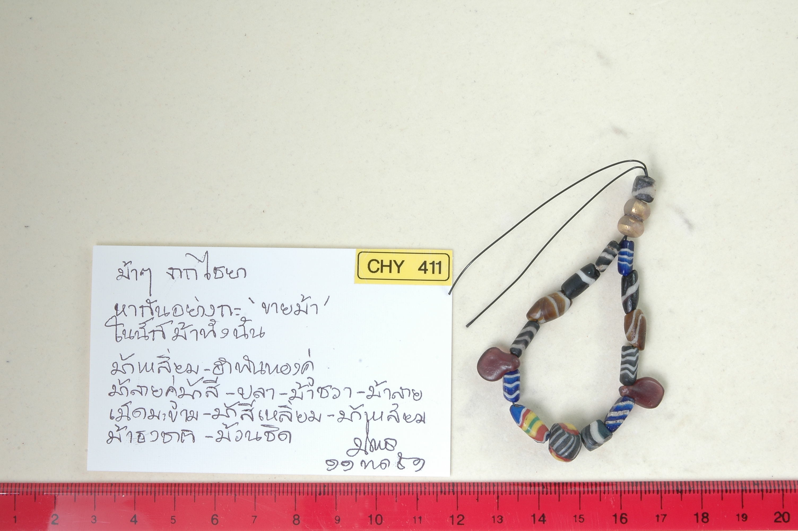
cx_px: 399
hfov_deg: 33.4
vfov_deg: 22.6
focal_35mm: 60
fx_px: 1329
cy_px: 266
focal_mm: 40
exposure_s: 1/20
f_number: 25
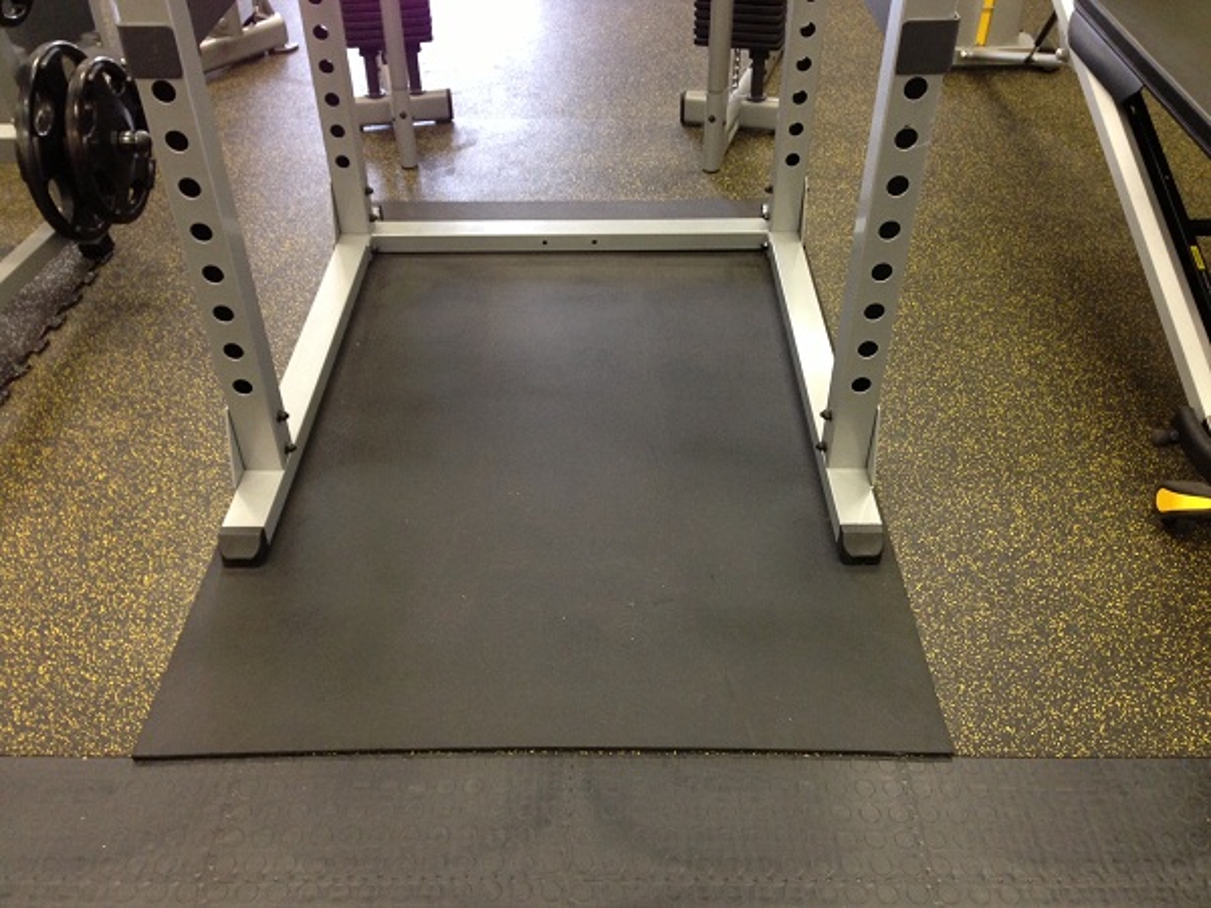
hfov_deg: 55.4
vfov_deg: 42.9
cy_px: 454
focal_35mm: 33
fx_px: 1154
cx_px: 606
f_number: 2.4
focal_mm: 4.13
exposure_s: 1/20
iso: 160
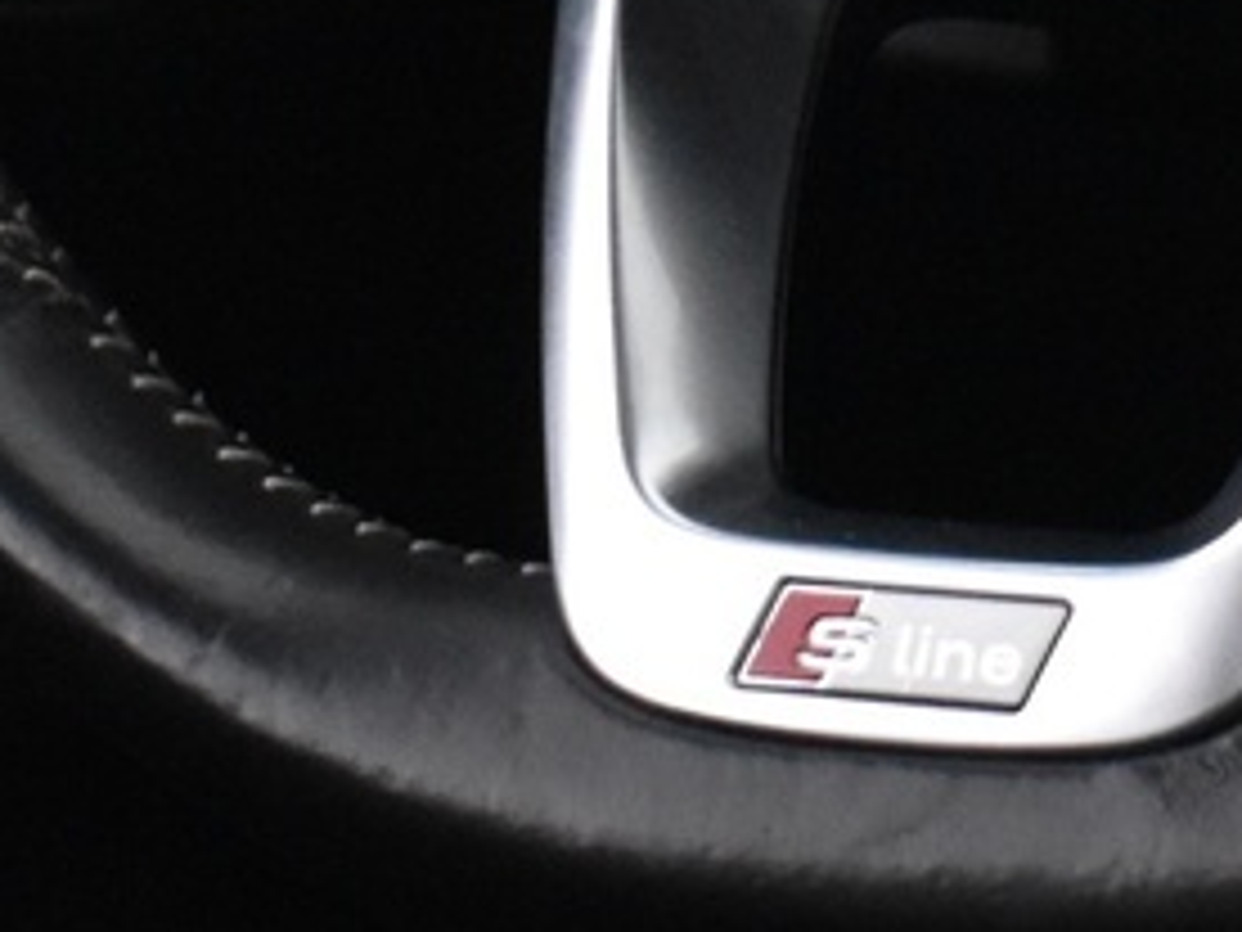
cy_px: -950
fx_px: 9113
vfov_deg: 5.7
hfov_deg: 7.8
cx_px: 1048
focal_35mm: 254
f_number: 4.2
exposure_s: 1/40
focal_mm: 30
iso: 3200
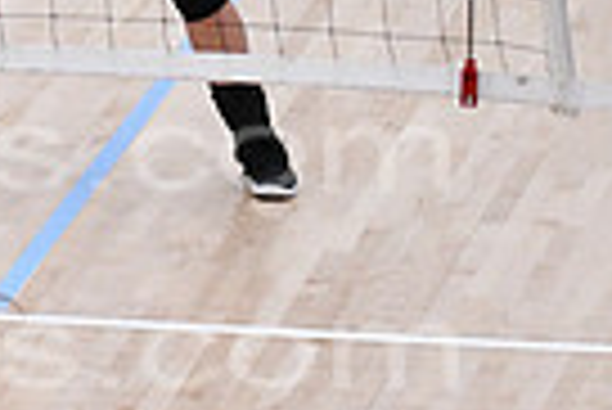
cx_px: -558
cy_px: 61
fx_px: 9990
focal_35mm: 587
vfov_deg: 2.3
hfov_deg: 3.5
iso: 6400
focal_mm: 92
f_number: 3.2
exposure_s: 1/1250
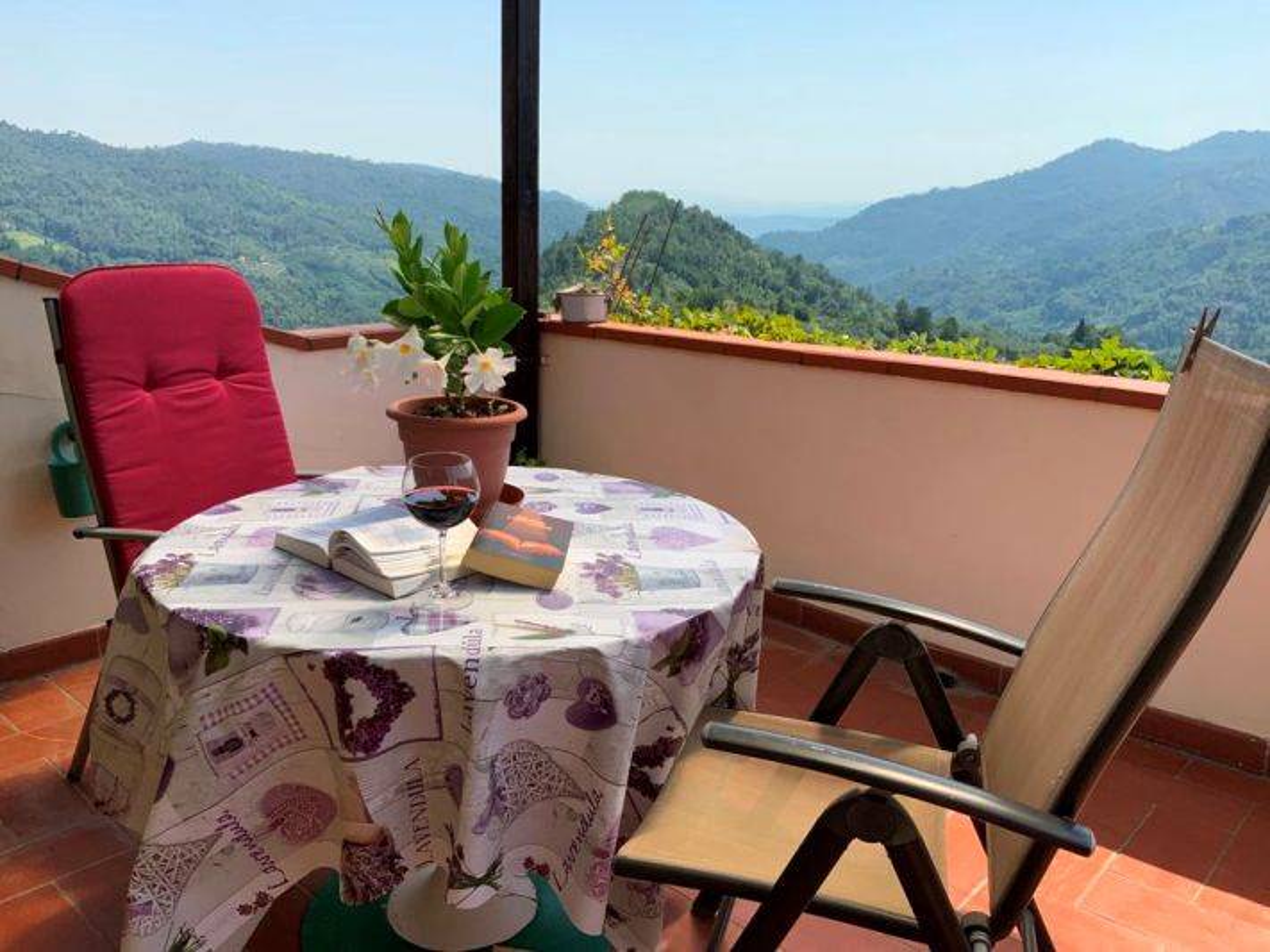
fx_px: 1064
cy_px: 476
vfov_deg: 48.2
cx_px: 635
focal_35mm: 29
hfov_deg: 61.7
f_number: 1.8
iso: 16
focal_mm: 3
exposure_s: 1/1577
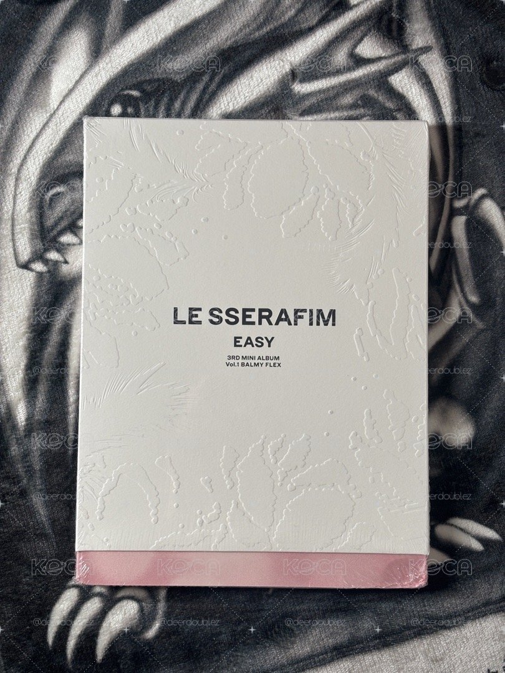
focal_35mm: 52
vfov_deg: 36.8
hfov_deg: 28.0
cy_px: 336
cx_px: 252
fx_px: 1011
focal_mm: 5.96
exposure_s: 1/81
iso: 50
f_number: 1.6
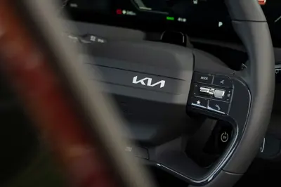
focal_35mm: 114
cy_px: 94
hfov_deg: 18.0
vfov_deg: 12.0
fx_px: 889
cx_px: 140
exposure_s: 1/125
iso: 1000
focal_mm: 114
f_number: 6.3
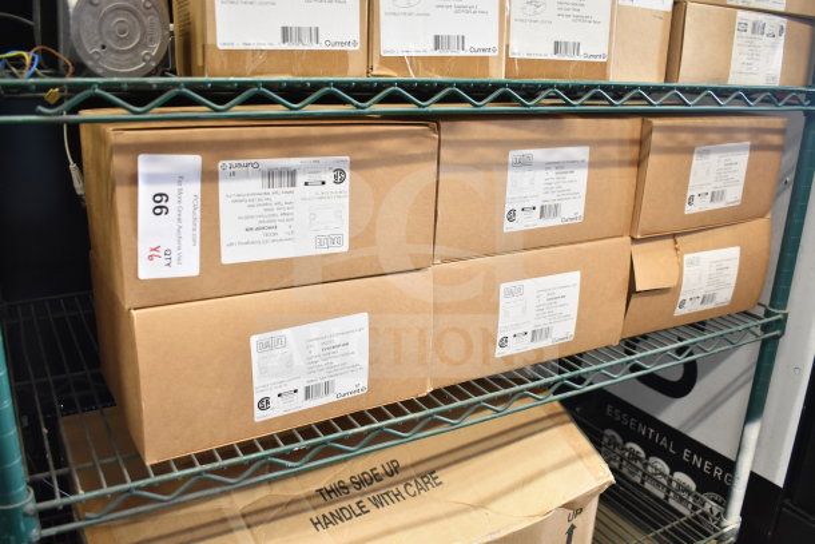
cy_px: 272
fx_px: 713
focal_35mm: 32
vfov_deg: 41.7
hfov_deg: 59.5
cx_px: 408
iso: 1100
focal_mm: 21
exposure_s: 1/30
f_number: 3.8
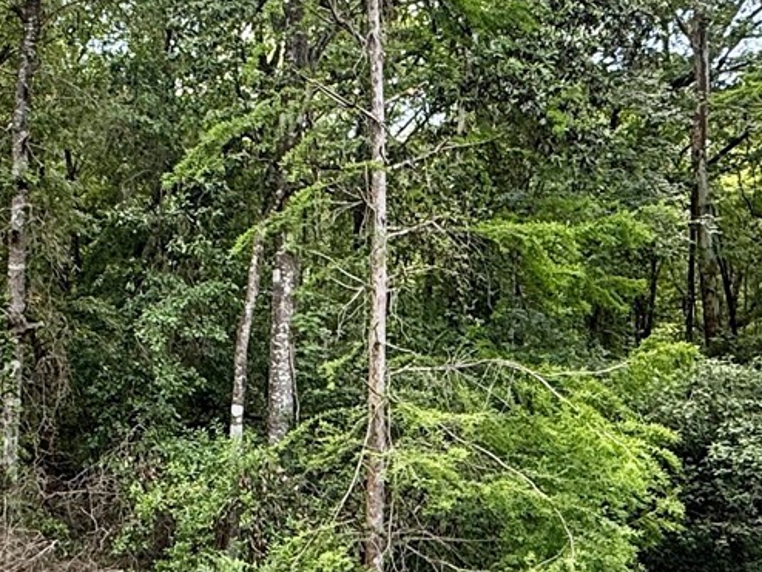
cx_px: 159
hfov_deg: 32.4
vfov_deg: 24.9
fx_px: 1277
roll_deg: +0.4
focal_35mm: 58
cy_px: 441
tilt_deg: -1.7
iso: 64
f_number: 2.2
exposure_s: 1/138
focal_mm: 2.22
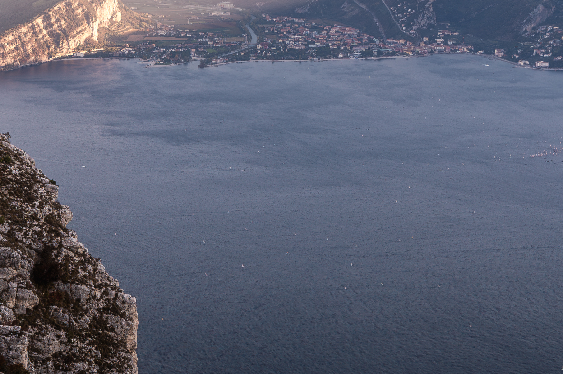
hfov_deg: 19.0
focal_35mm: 107
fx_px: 1672
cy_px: -87
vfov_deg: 12.5
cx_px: 401
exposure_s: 1/125
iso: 100
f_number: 8
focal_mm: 42
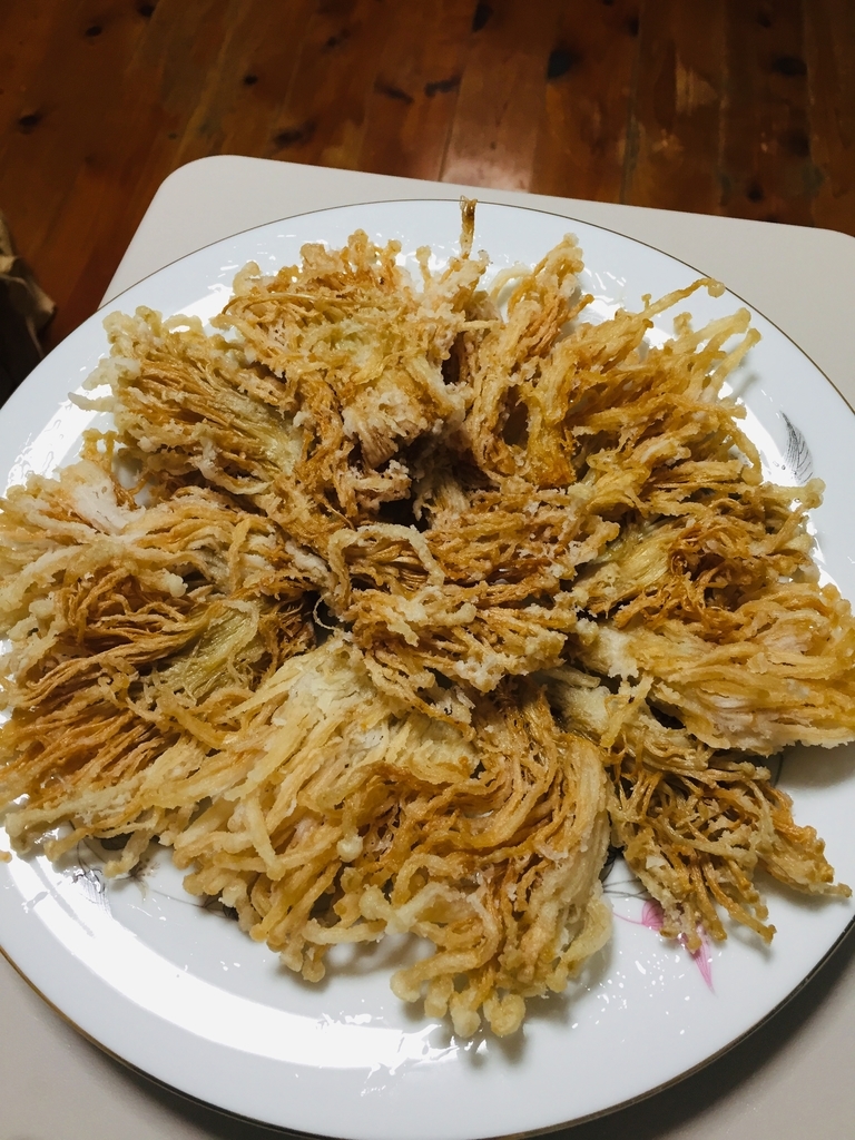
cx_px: 428
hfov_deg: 48.2
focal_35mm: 29
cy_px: 570
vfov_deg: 61.7
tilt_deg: -61.4
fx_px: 955
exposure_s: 1/30
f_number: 2.2
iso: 80
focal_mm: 4.15
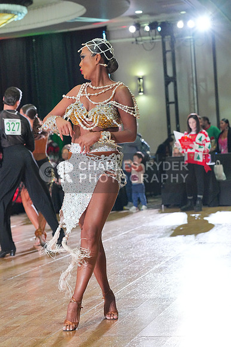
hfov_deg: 16.5
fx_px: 798
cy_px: 174
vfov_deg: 24.5
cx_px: 116
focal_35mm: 83
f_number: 5.6
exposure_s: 1/400
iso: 8000
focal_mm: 83
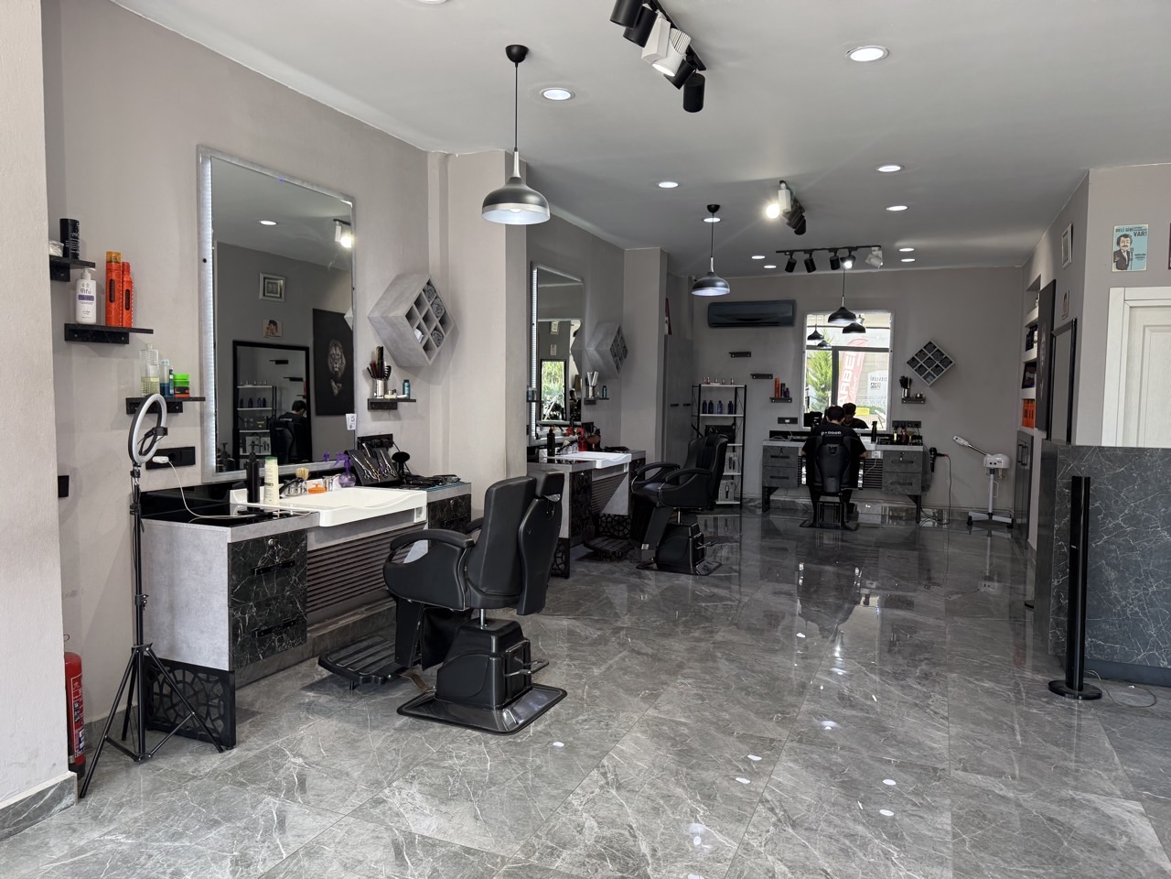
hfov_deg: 71.6
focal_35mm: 24
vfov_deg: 56.8
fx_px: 812
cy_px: 440
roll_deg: -1.6
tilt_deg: -3.7
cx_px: 586
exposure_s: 1/243
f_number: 1.78
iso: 100
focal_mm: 6.76
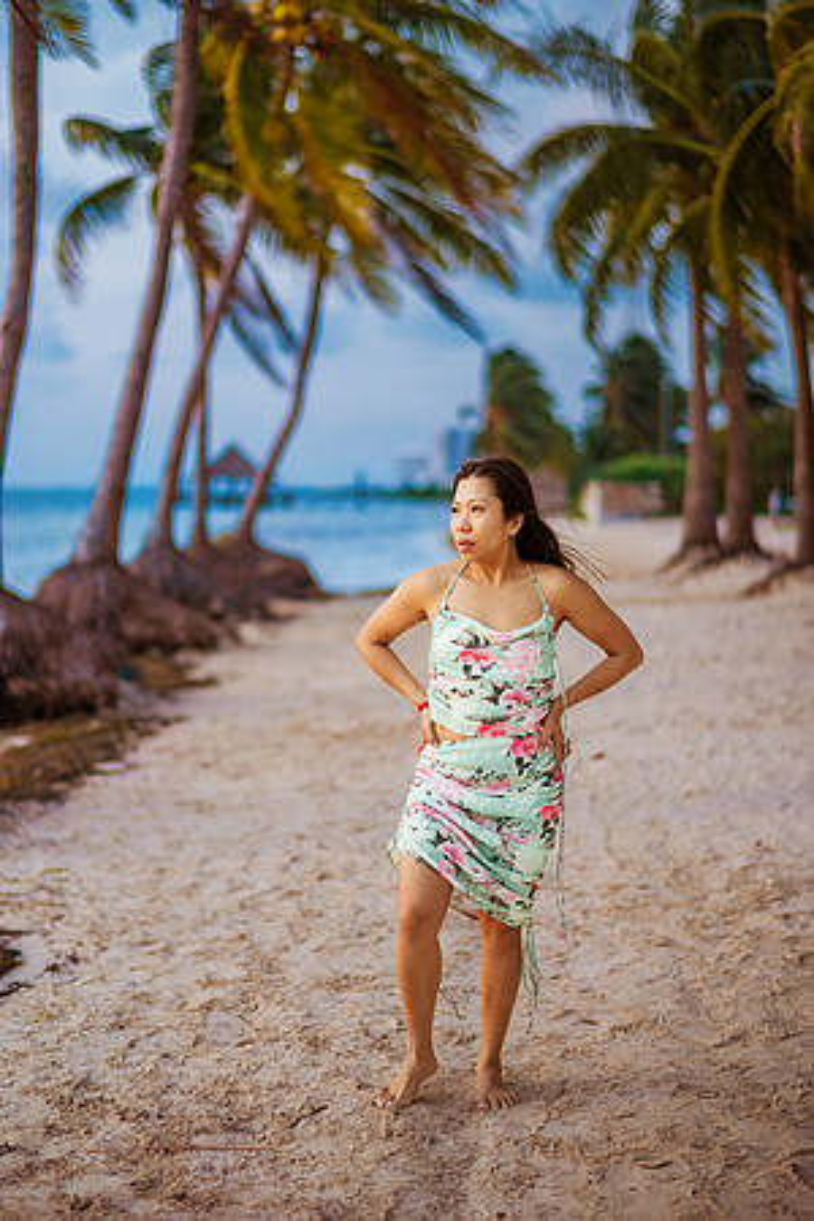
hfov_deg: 23.4
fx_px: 1967
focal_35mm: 58
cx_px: 407
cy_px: 610
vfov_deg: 34.5
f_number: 1.4
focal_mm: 58
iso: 640
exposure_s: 1/8000
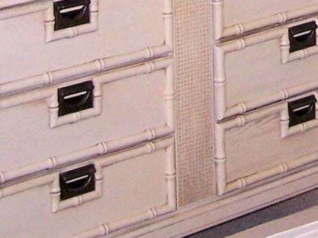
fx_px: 1588
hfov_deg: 11.3
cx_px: 354
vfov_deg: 8.2
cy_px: -228
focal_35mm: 173
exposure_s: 1/60
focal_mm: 6.3
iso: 140
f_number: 2.8
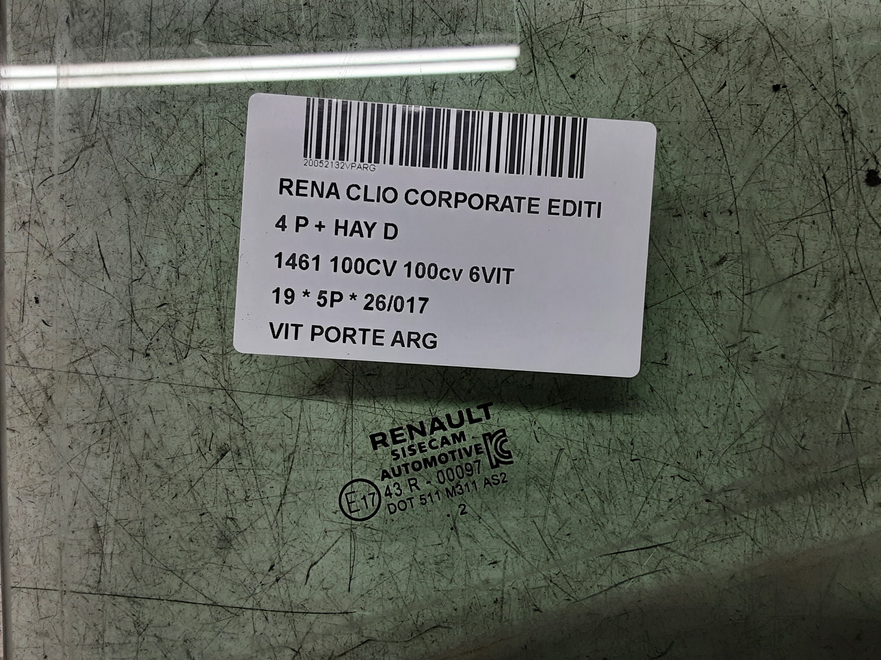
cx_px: 440
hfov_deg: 65.3
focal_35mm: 27
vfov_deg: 51.4
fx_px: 687
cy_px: 330
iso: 64
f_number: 1.9
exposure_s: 1/50
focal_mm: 2.91
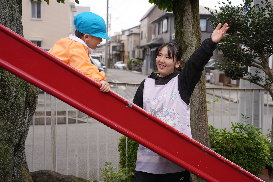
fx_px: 379
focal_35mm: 50
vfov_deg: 27.0
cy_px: 91
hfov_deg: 39.6
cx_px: 136
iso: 80
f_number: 4
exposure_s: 1/250
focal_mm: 50
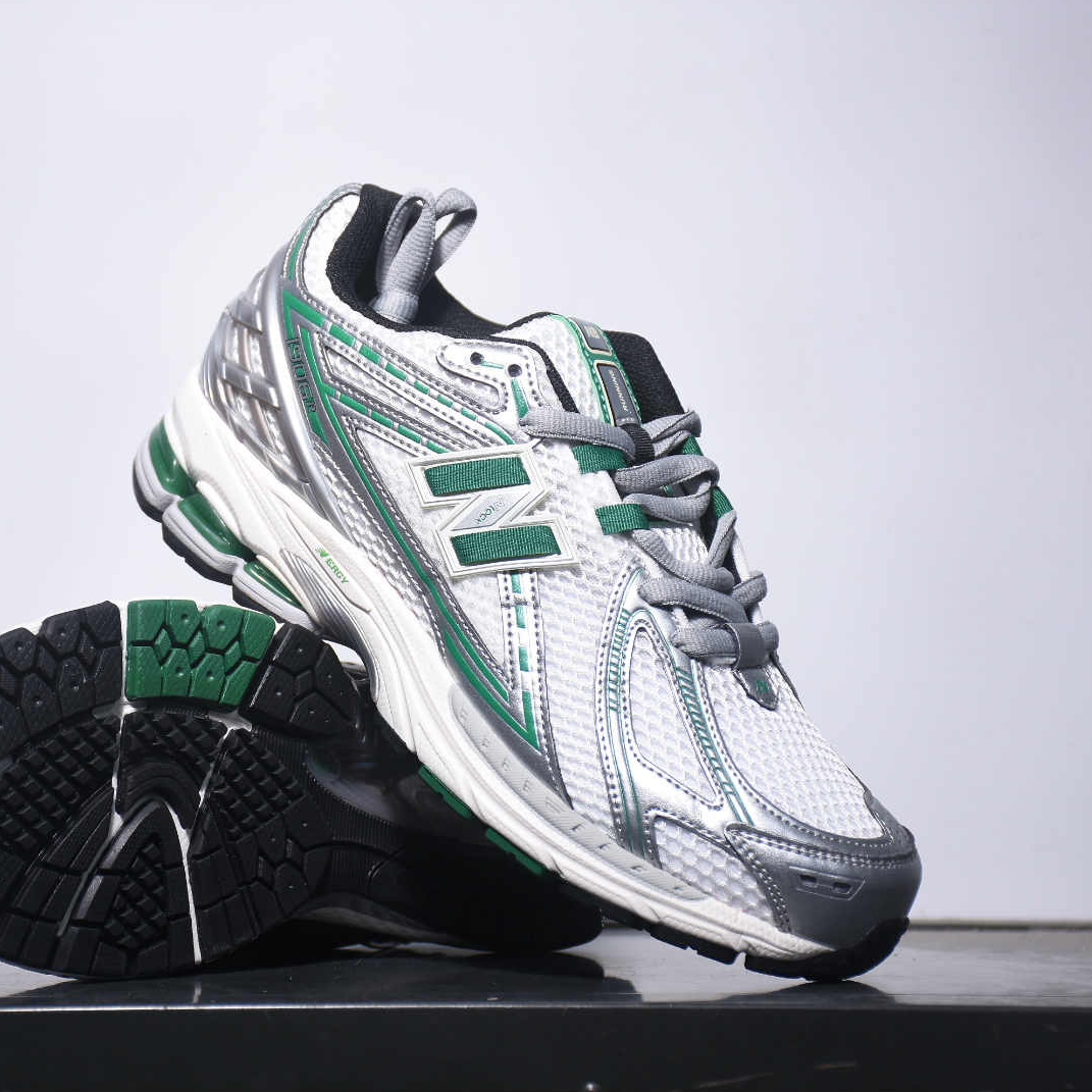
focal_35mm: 108
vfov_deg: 16.1
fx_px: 3855
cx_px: 367
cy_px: 547
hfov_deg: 16.1
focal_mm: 56
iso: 100
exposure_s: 1/20
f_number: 5.6
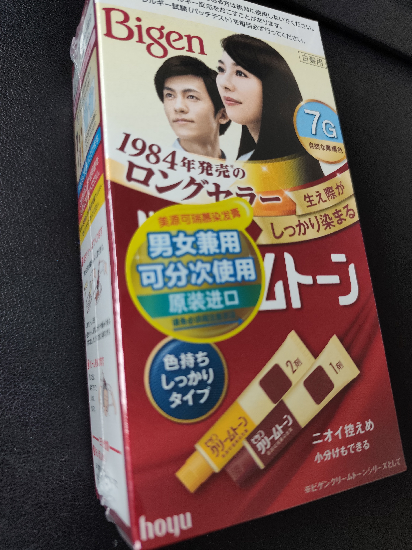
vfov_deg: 71.6
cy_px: 275
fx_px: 381
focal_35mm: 24
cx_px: 206
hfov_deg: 56.8
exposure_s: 1/115
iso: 50
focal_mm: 5.84
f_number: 1.6
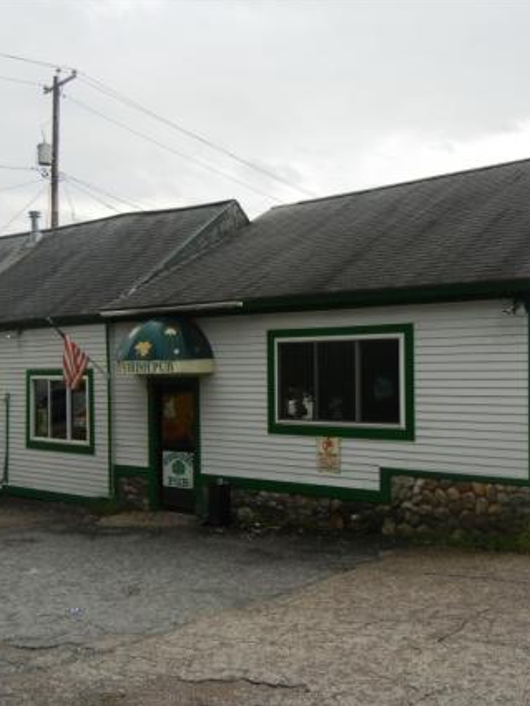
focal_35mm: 41
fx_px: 837
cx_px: 306
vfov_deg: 45.8
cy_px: 359
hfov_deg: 35.1
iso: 160
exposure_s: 1/755
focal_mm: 5.4
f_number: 3.5
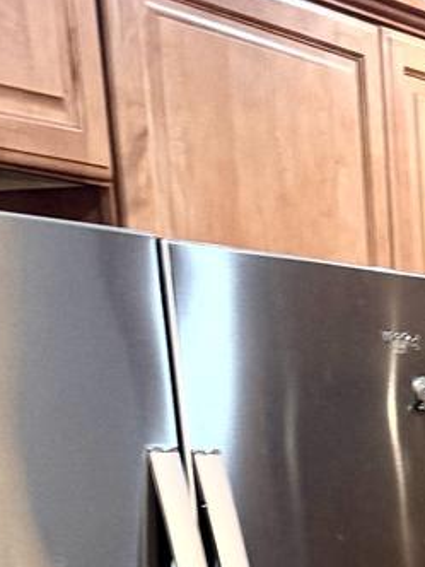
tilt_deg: -23.7
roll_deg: -1.6
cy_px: 1141
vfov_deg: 14.6
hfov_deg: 12.0
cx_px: 819
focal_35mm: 111
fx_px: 1817
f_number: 1.78
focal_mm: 6.76
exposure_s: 1/60
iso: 125
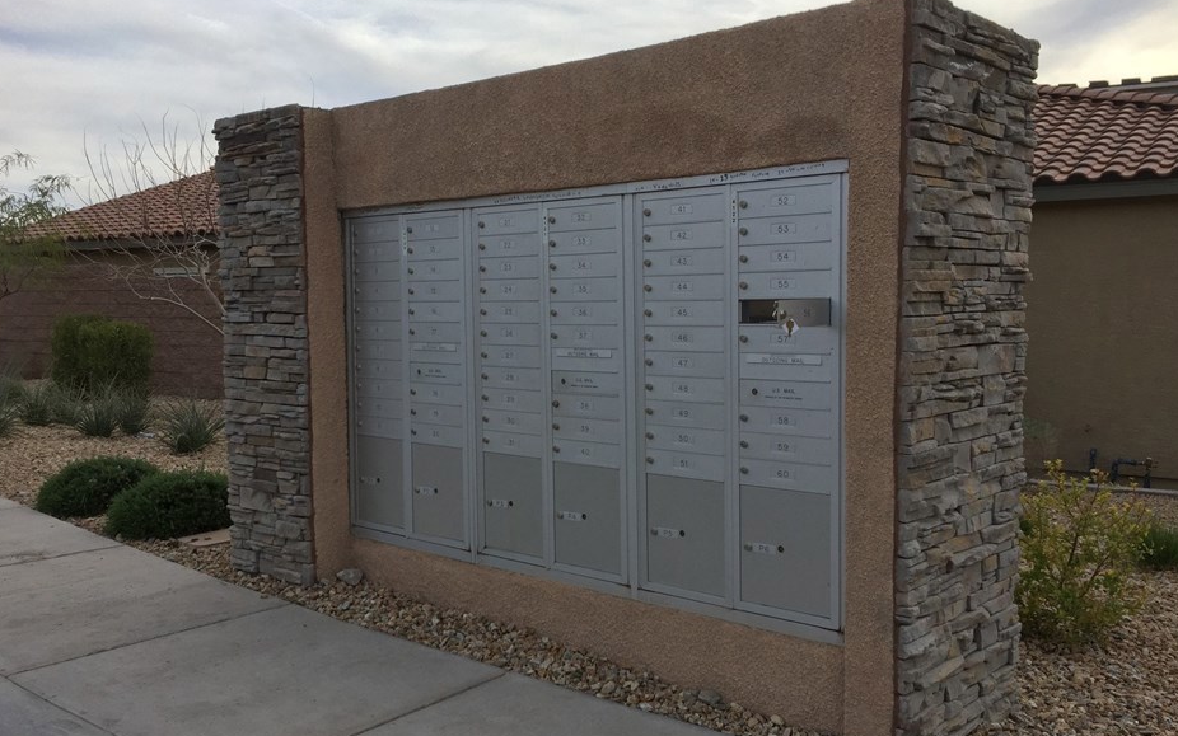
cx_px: 581
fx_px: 1092
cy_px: 398
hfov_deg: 56.7
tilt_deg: -5.2
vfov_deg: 37.3
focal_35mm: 34
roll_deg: +0.5
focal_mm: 4.15
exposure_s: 1/942
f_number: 2.2
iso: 32
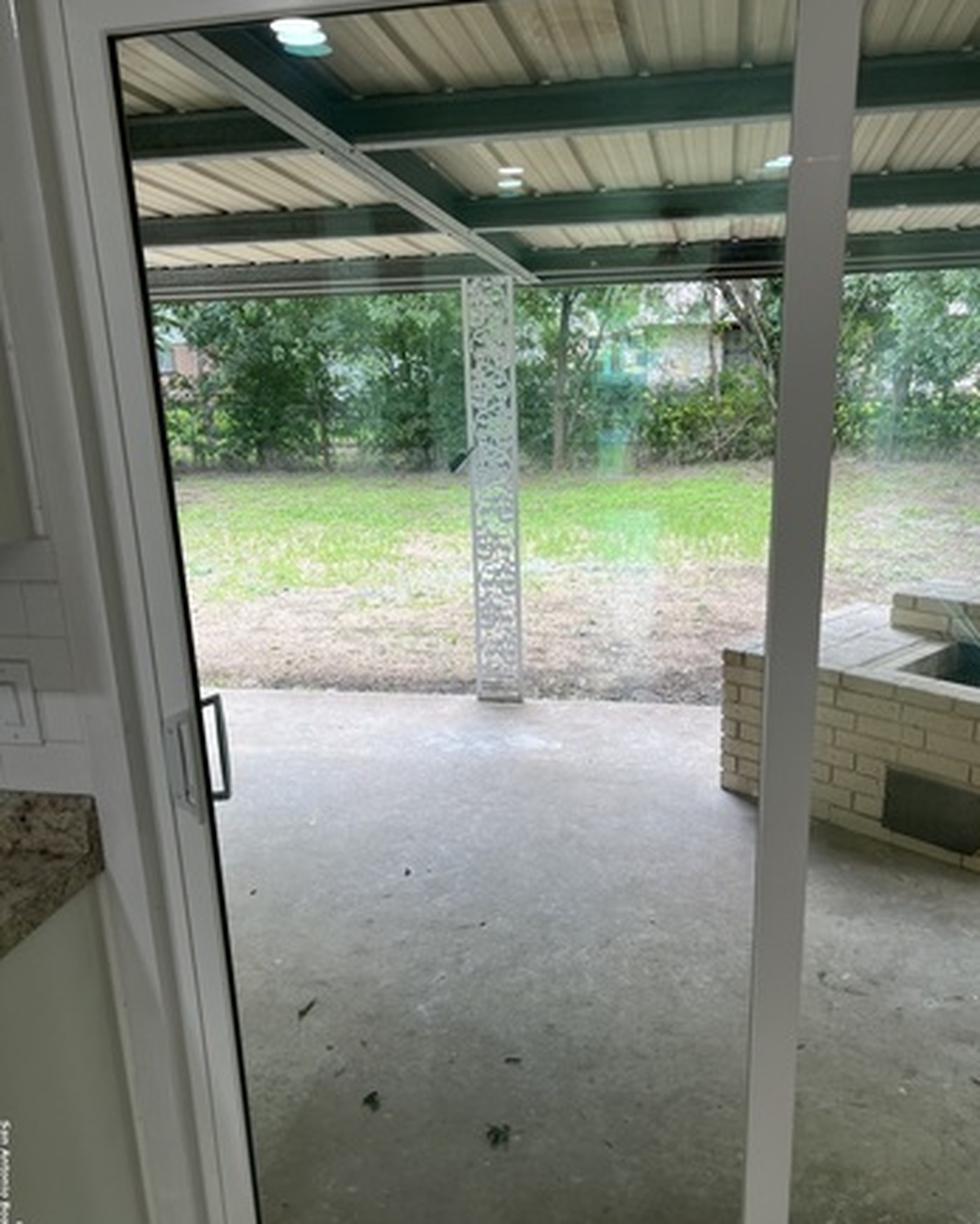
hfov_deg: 51.5
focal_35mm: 28
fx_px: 1015
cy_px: 647
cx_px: 504
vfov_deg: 62.2
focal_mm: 5.7
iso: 32
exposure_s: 1/120
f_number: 1.5
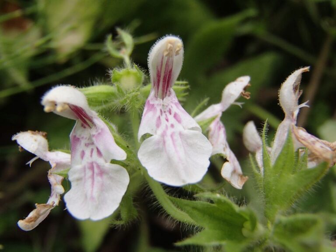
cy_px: 126
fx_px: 359
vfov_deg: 38.7
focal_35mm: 37
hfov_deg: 50.1
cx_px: 168
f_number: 4.7
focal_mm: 6.64
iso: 250
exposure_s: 1/160
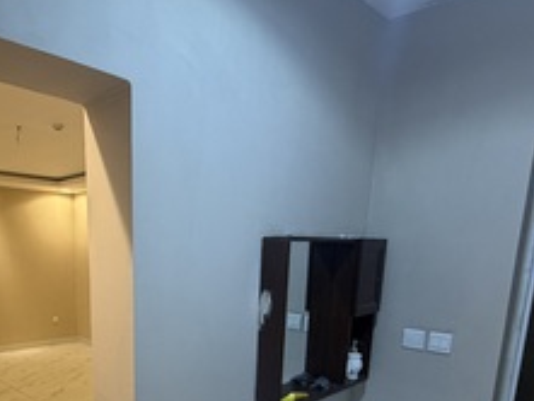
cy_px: 344
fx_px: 448
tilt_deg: -12.0
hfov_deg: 60.1
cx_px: 175
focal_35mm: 29
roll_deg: -1.0
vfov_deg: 44.8
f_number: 2.2
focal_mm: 2.22
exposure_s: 1/121
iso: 250
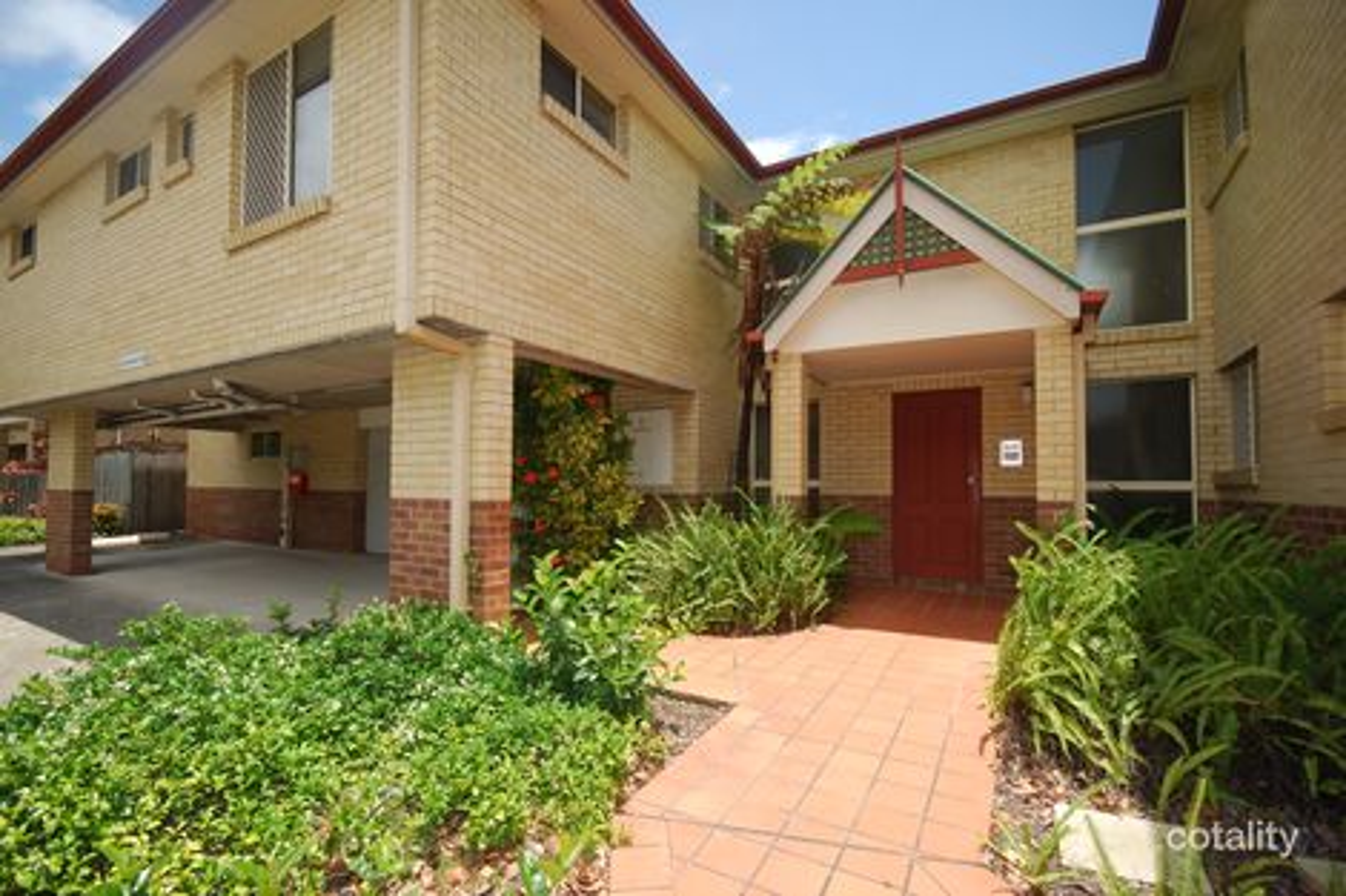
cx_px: 673
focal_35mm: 16
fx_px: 617
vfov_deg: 72.0
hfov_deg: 95.0
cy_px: 448
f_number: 7.1
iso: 100
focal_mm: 11
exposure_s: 1/200
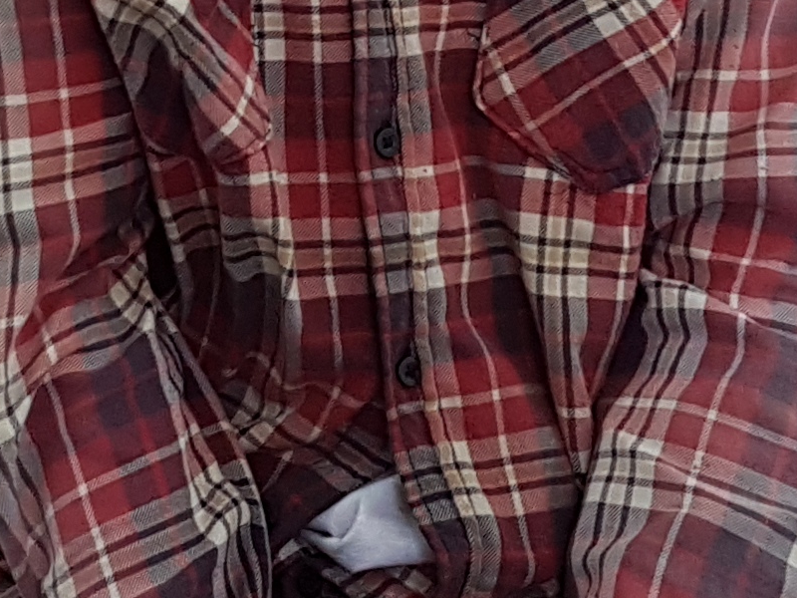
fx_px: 3016
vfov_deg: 11.0
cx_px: 274
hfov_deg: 15.0
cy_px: -223
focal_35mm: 131
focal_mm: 4.2
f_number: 1.7
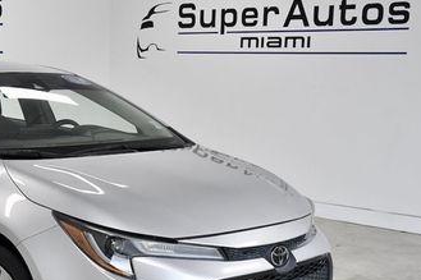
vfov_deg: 19.4
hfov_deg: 27.9
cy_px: 181
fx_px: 818
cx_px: 50
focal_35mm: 70
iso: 1250
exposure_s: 1/640
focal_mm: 24
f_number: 5.6
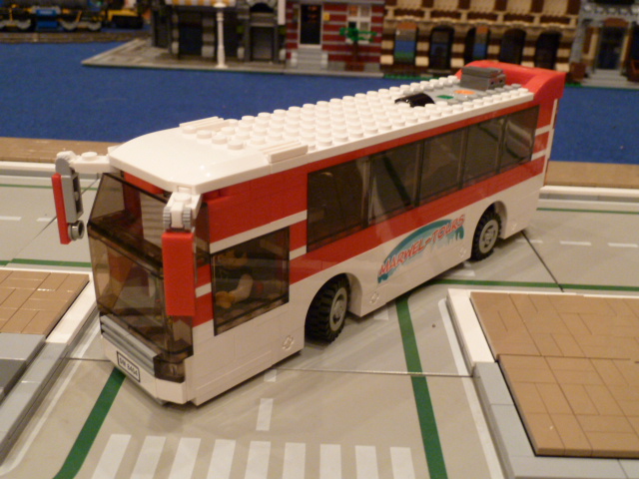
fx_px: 646
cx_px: 320
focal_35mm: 35
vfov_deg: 40.7
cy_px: 240
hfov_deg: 52.6
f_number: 3.5
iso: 400
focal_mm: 5.7
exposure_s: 1/6
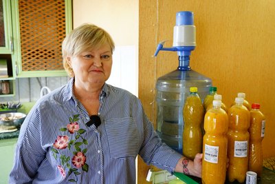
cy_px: 92
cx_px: 138
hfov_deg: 54.4
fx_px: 267
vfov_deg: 37.9
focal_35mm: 35
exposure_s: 1/125
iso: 4000
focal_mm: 35
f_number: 5.6
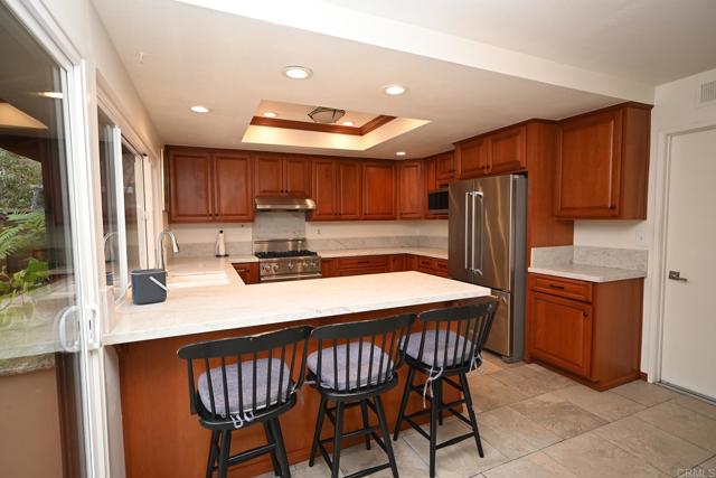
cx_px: 358
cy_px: 239
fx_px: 358
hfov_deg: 90.0
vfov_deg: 67.4
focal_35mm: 18
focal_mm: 12
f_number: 3.5
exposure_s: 1/100
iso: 450
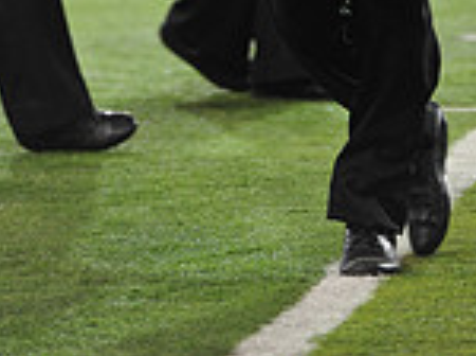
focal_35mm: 577
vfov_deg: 2.6
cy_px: -356
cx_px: 319
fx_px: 7922
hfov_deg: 3.4
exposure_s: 1/400
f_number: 2.8
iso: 2000
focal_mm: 200
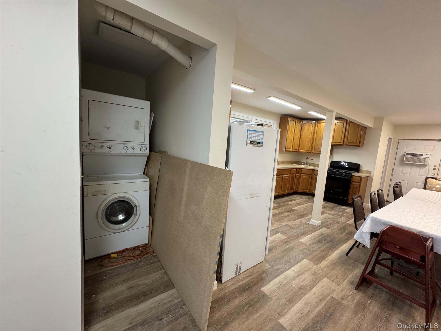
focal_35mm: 14
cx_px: 220
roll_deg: -5.1
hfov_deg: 102.1
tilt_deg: -7.3
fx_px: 178
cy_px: 166
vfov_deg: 85.7
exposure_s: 1/120
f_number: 2.2
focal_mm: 2.22
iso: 320
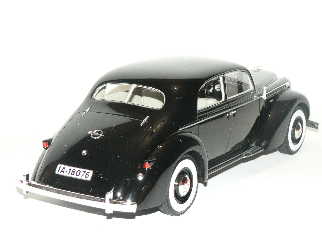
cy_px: 121
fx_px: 763
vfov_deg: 18.0
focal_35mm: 82
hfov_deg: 23.8
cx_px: 161
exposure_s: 1/60
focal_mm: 13.7
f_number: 3.2
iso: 400
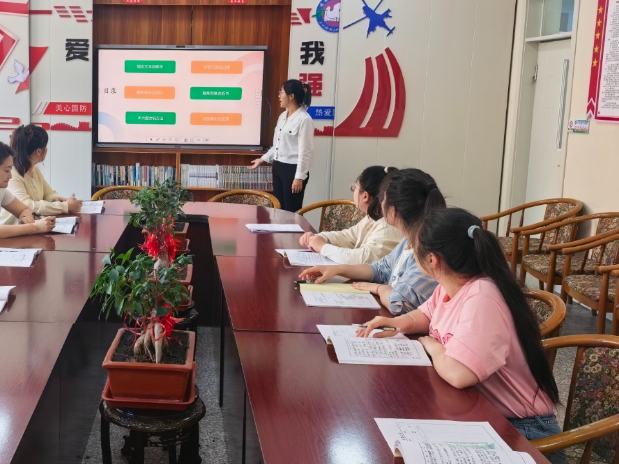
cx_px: 142
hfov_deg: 44.9
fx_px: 715
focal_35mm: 40
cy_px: 193
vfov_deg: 35.9
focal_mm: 6.98
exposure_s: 1/99.5
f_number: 4
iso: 200
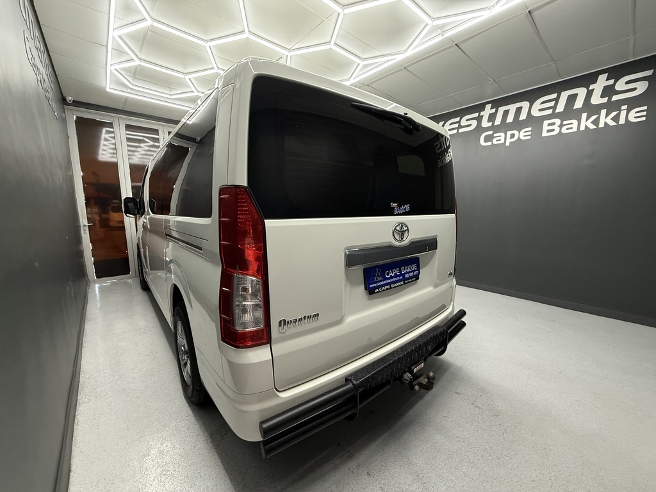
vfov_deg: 85.7
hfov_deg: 102.1
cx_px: 328
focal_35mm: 14
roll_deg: -0.1
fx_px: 265
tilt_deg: -7.8
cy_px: 246
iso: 320
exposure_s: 1/100
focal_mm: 2.22
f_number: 2.2
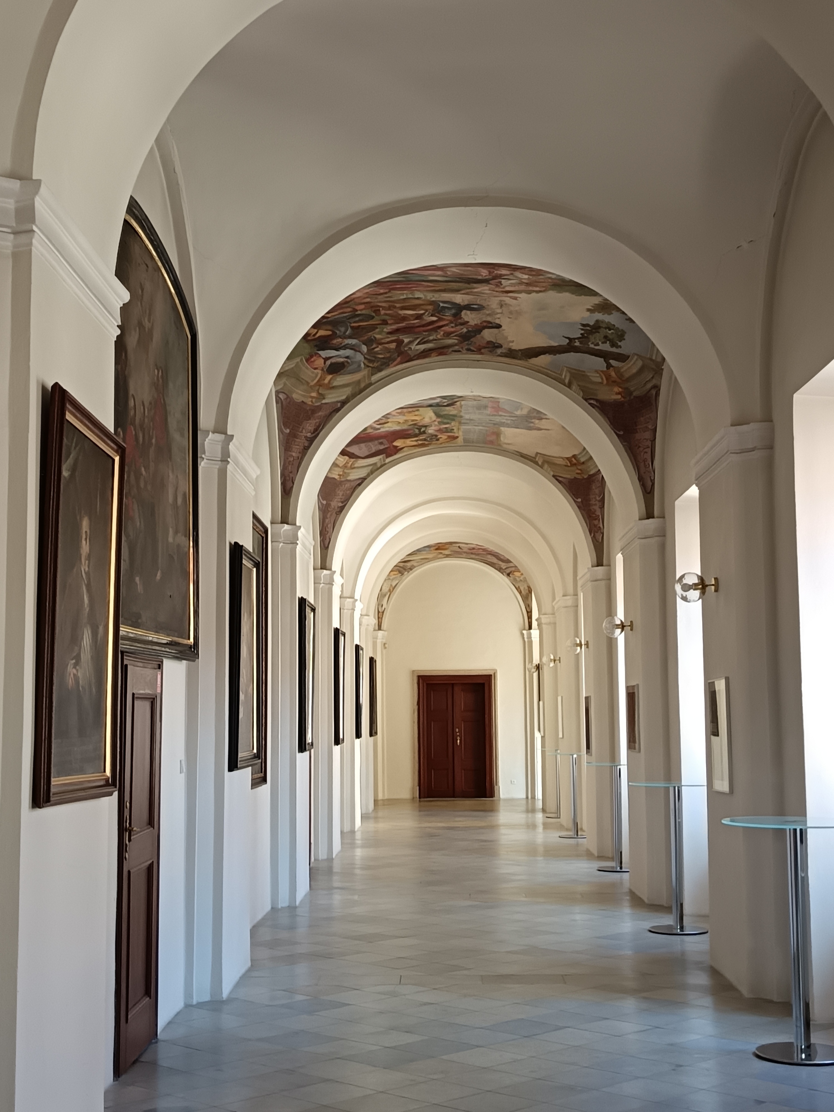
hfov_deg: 30.3
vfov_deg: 39.7
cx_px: 417
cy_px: 556
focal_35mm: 48
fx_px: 1542
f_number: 1.75
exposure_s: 1/50
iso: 619
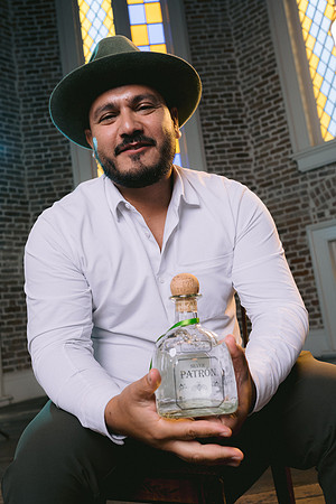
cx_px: 168
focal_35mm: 35
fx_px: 490
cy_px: 252
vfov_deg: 54.4
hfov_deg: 37.9
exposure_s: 1/125
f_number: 5.6
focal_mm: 35
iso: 200
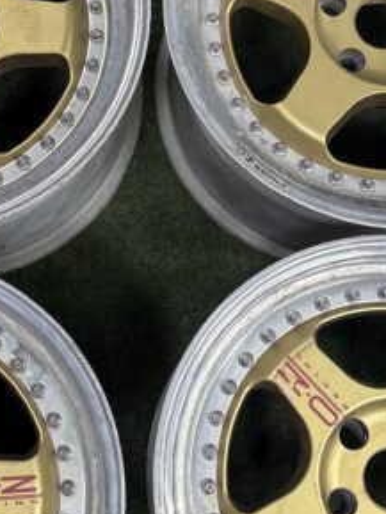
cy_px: 212
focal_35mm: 72
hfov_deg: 20.4
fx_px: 1070
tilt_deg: -76.5
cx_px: 141
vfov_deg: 27.0
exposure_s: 1/100
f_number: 1.6
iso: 80
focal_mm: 5.96
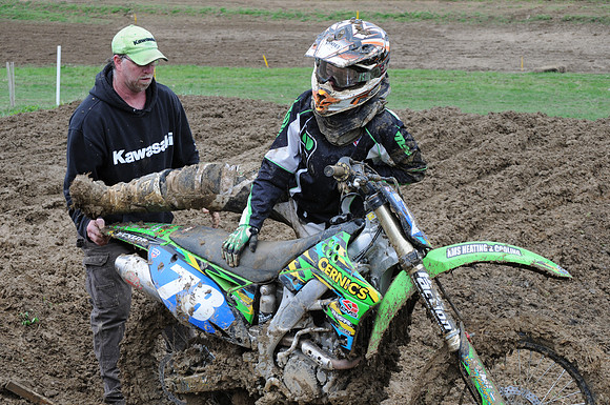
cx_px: 305
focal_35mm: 82
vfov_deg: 16.5
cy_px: 202
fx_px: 1396
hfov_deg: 24.6
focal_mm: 55
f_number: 8
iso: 400
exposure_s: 1/250
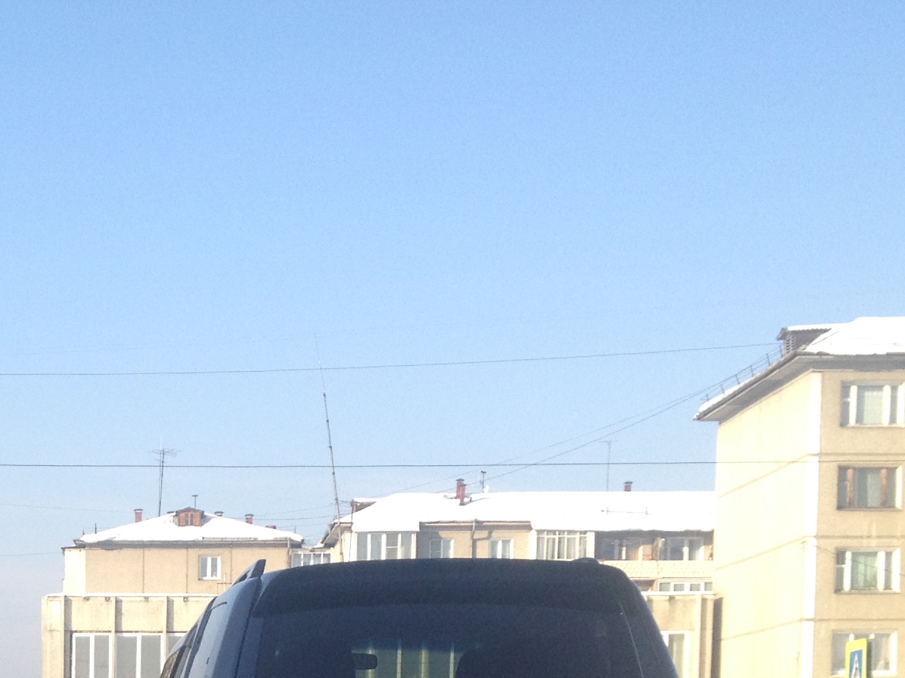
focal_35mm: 93
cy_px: 897
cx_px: -41
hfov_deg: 20.3
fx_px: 2431
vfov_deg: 15.1
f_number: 2.4
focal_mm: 4.28
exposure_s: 1/736
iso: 50
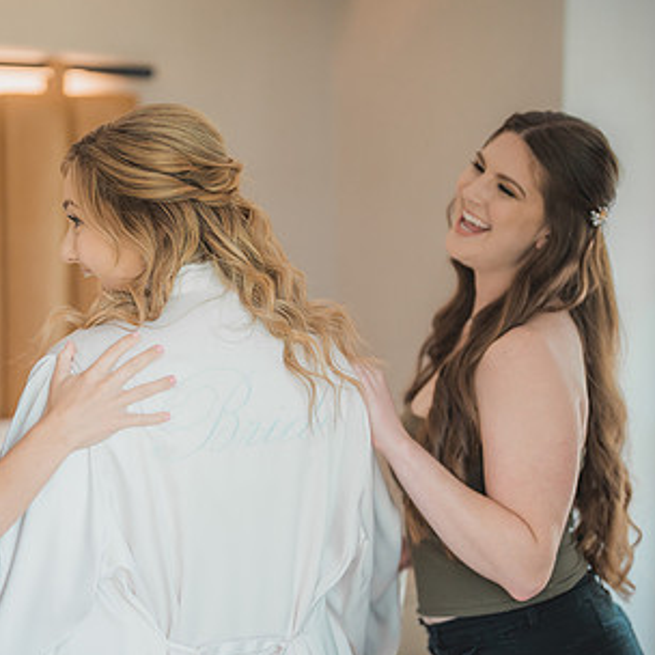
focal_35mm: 81
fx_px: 1734
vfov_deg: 21.4
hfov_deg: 21.2
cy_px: 374
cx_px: 157
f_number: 1.2
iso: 400
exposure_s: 1/400
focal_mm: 50
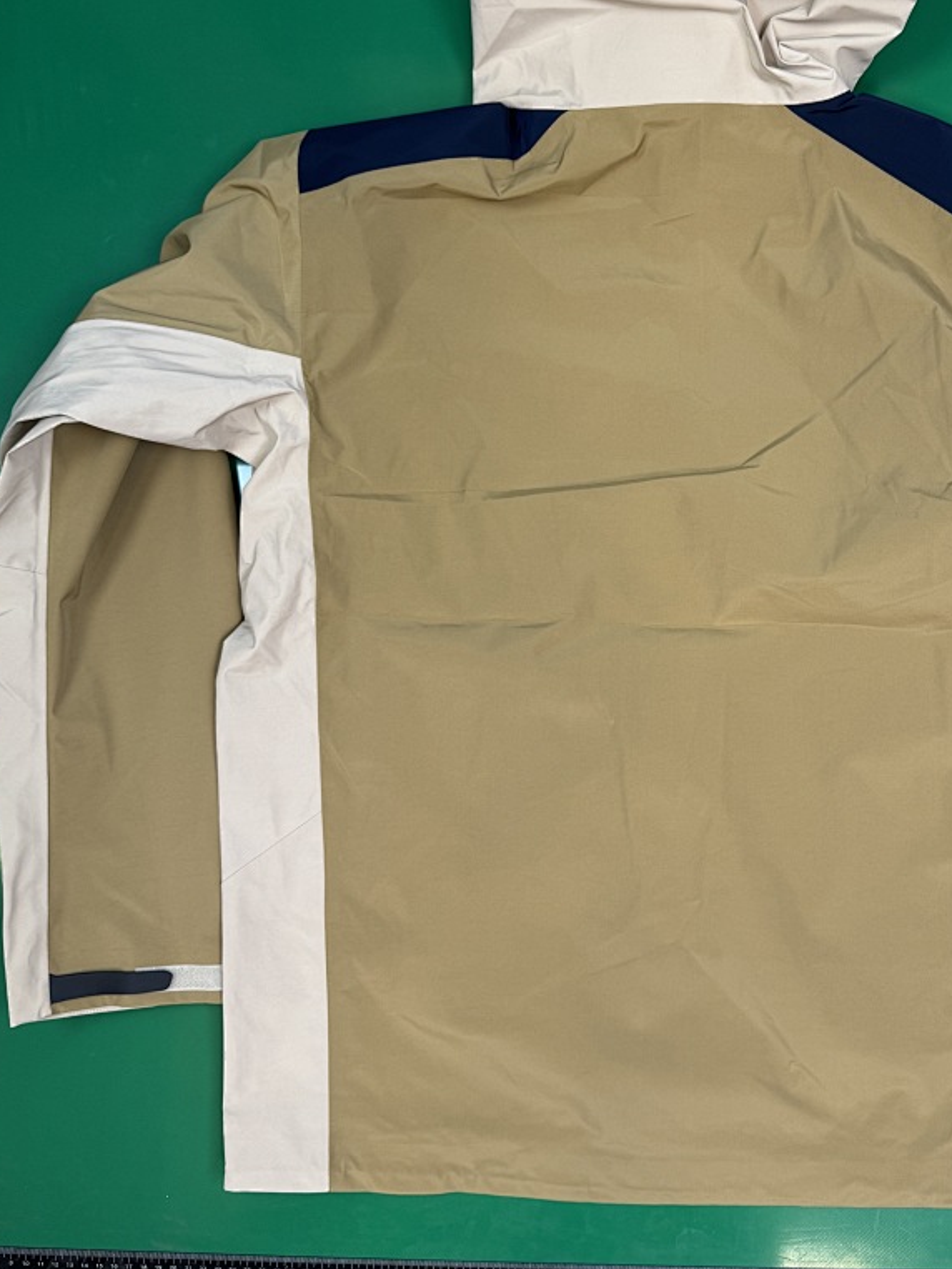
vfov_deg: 53.6
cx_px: 649
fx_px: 1246
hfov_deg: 41.2
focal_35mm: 34
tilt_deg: -86.7
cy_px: 523
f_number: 1.78
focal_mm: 6.76
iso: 125
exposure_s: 1/121
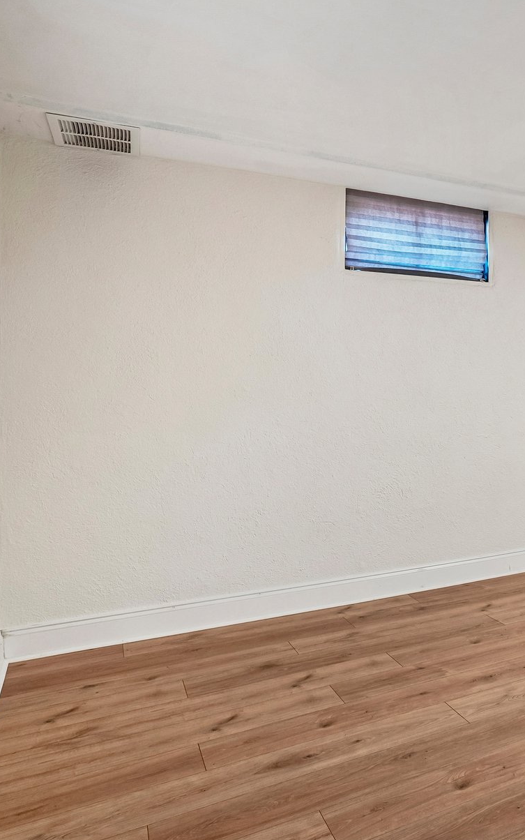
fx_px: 595
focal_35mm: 26
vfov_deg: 70.3
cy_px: 384
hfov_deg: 37.7
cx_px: 607
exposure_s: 1/8
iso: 400
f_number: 8
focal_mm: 10
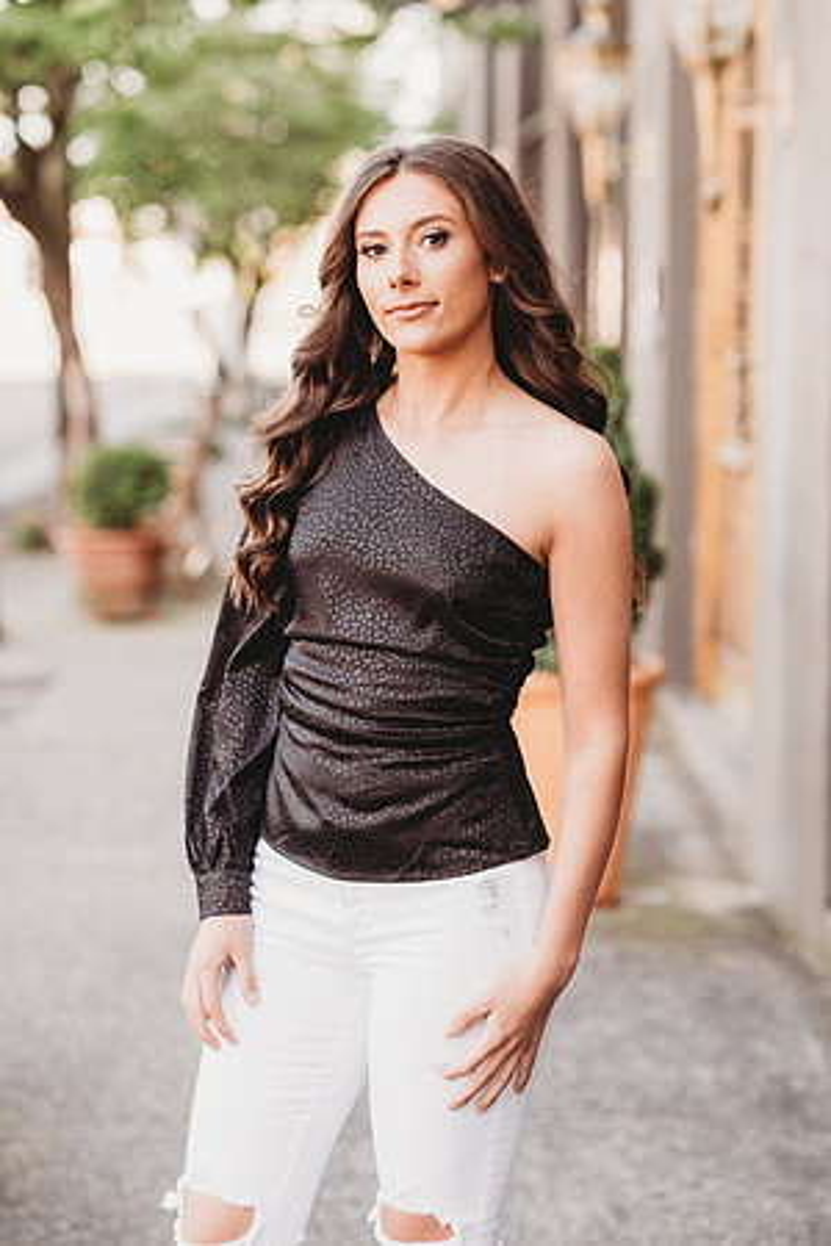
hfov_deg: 16.1
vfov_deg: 23.9
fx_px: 2943
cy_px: 623
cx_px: 416
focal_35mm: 85
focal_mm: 85
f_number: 2.5
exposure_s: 1/250
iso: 200
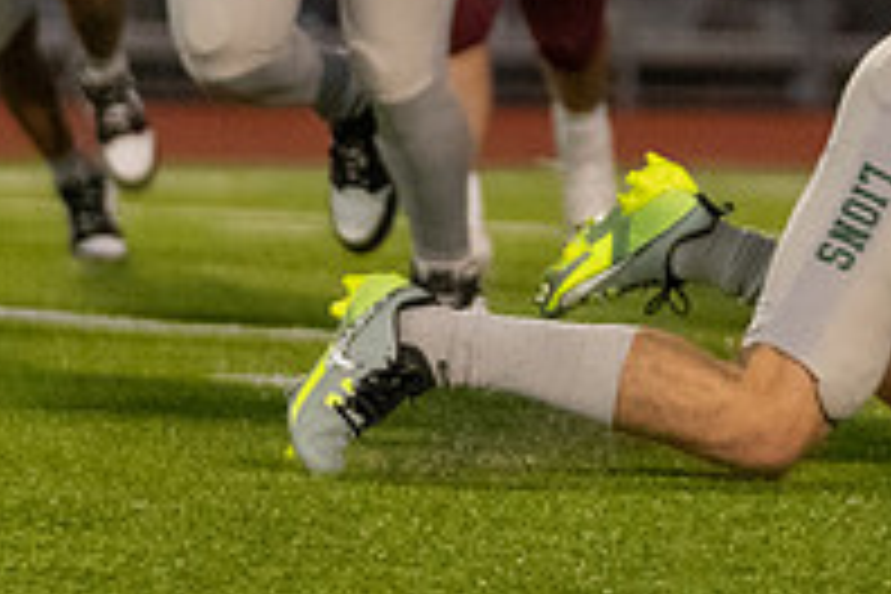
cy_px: -444
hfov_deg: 3.3
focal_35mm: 618
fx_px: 15294
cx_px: 998
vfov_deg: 2.2
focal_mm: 123
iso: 5000
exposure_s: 1/1250
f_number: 2.8
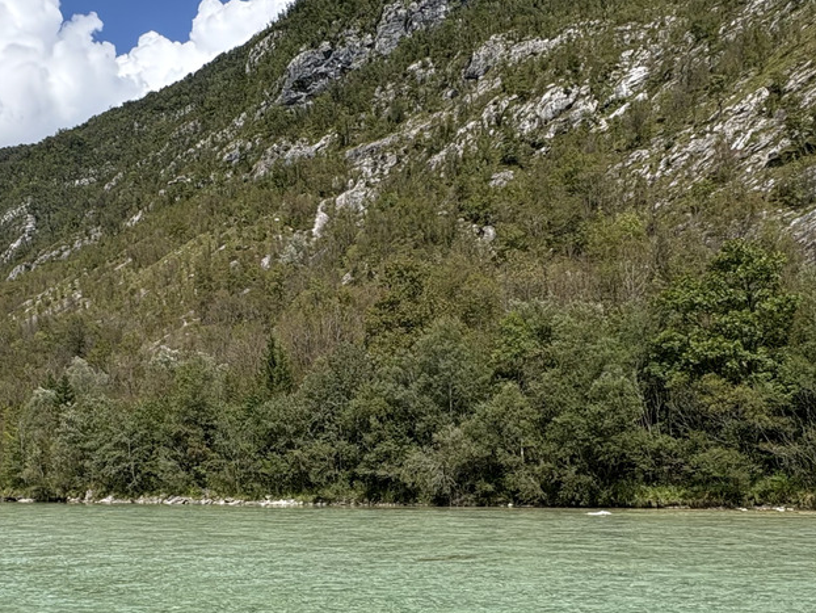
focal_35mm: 36
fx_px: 849
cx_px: 317
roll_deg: +0.5
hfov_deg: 50.9
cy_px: 461
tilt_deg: +3.0
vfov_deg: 38.6
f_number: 2.2
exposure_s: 1/1789
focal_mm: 2.22
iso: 40
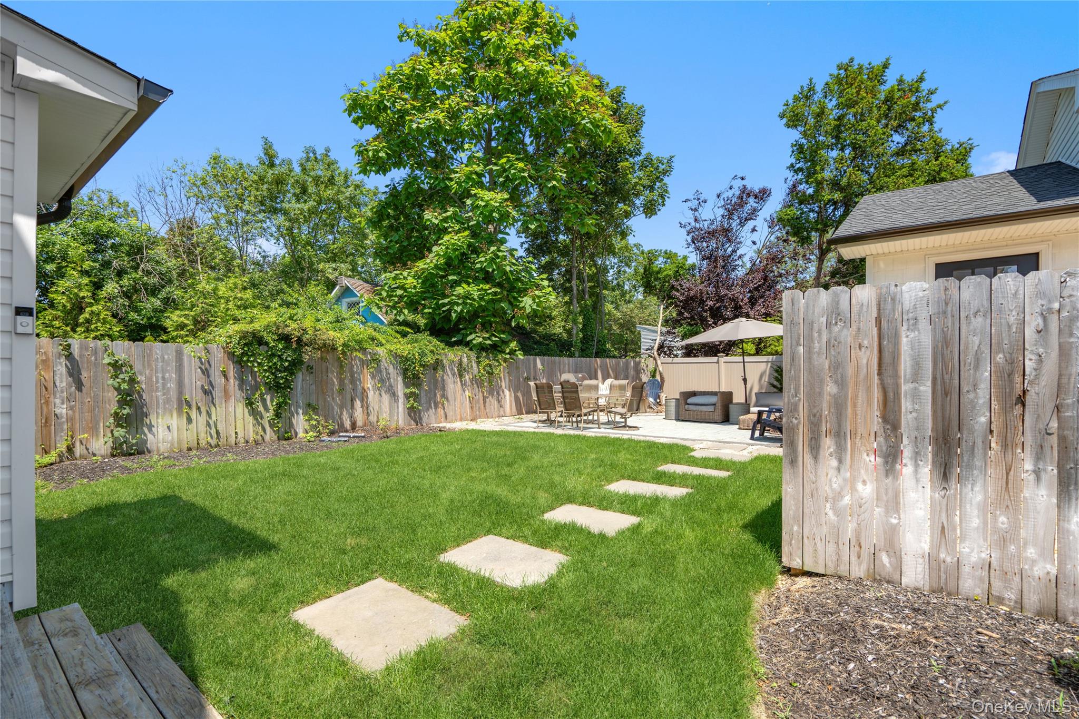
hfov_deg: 96.7
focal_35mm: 16
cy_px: 360
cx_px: 540
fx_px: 479
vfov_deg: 73.7
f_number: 5.6
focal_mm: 16
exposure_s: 1/200
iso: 50
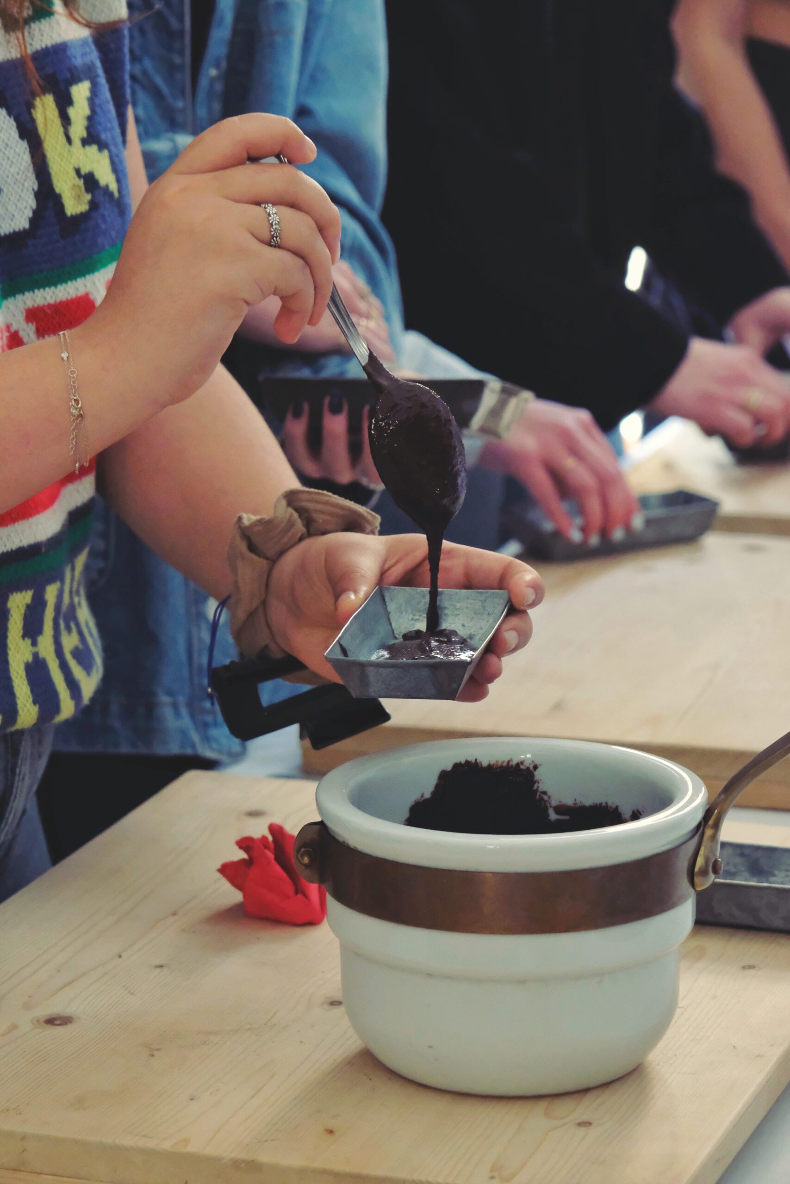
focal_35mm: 120
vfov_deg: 17.1
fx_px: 3949
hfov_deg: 11.4
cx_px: 395
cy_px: 592
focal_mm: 80
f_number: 5.6
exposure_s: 1/125
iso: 6400
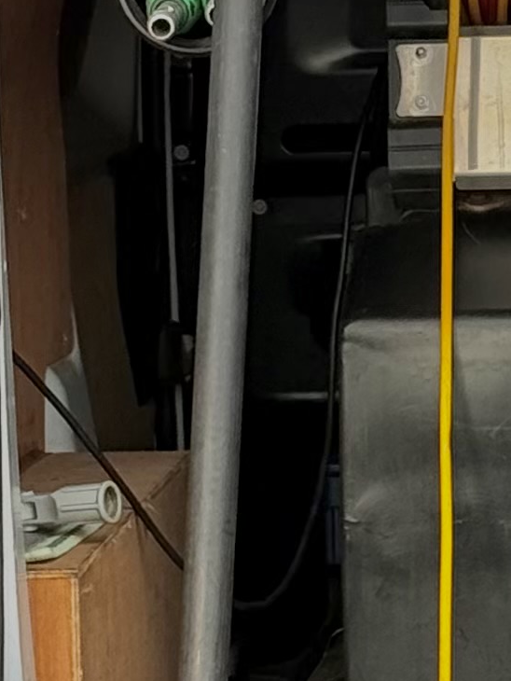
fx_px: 5213
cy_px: 483
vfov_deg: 7.5
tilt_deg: -8.1
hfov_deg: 5.6
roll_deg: -2.0
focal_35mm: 265
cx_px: 750
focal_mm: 6.76
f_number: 1.78
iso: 100
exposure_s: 1/828
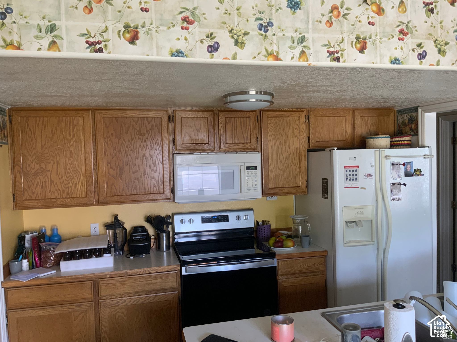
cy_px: 171
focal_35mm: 29
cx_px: 228
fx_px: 383
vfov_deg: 48.2
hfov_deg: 61.7
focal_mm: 3
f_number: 1.8
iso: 80
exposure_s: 1/60
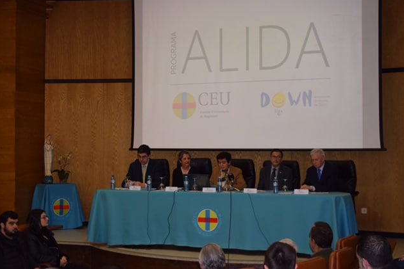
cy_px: 133
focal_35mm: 58
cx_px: 203
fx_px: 651
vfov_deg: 23.4
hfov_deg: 34.5
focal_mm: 38
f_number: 4.8
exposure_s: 1/80
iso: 800
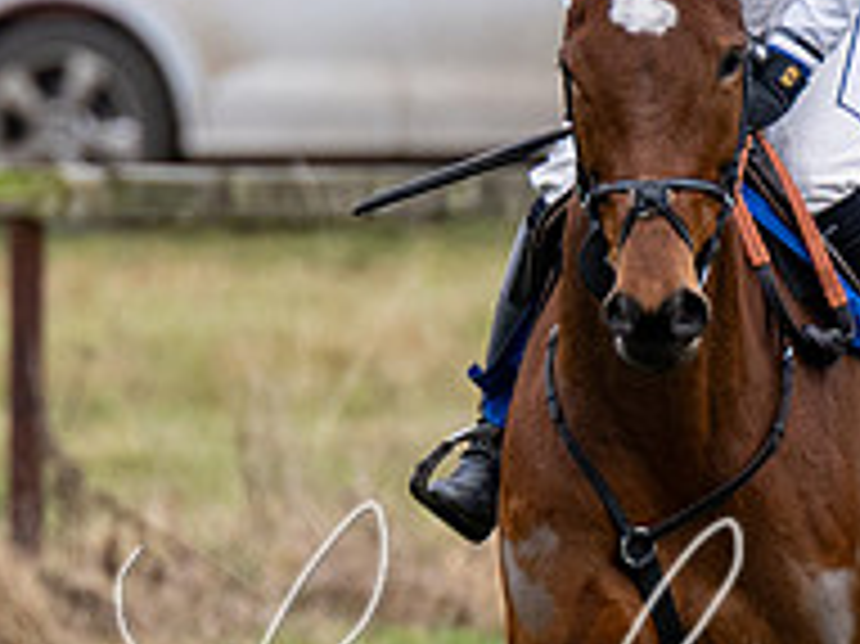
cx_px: 530
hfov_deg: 1.3
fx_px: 36920
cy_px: 257
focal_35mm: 1487
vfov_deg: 1.0
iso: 640
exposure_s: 1/1000
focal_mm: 280
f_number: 4
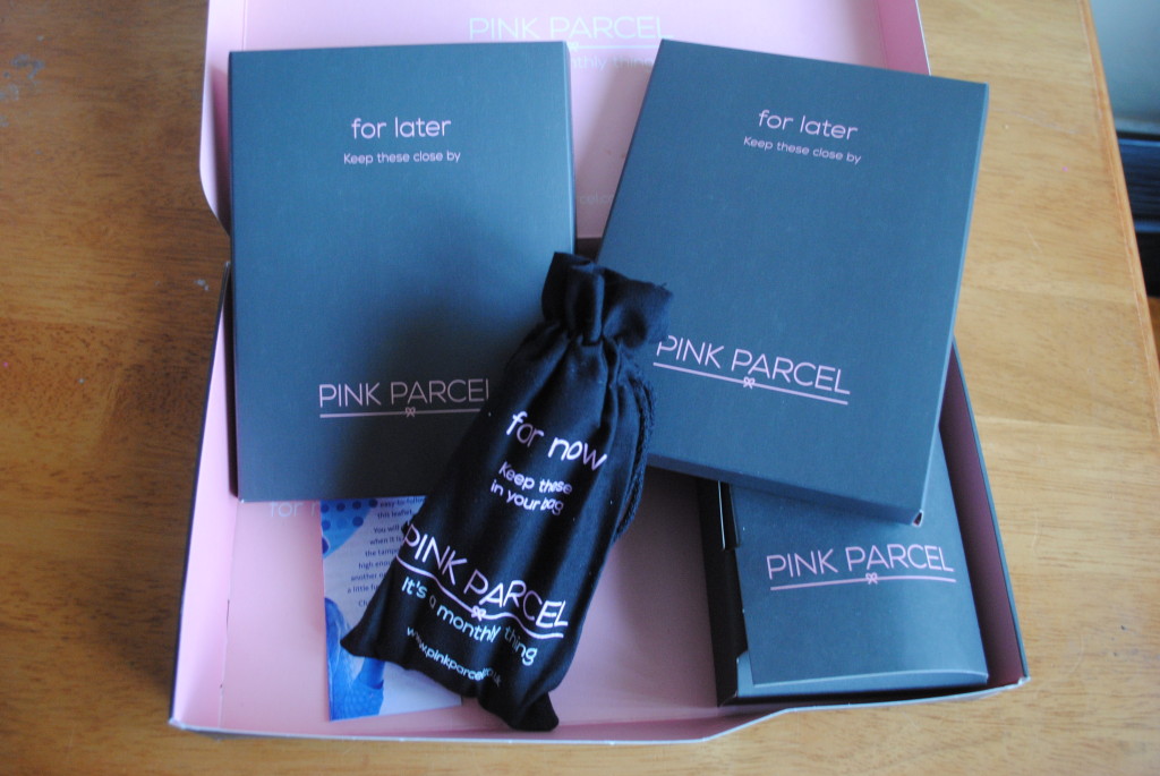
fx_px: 968
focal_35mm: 30
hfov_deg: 61.9
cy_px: 388
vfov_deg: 43.7
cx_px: 580
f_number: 3.8
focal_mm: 20
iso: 800
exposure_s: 1/30
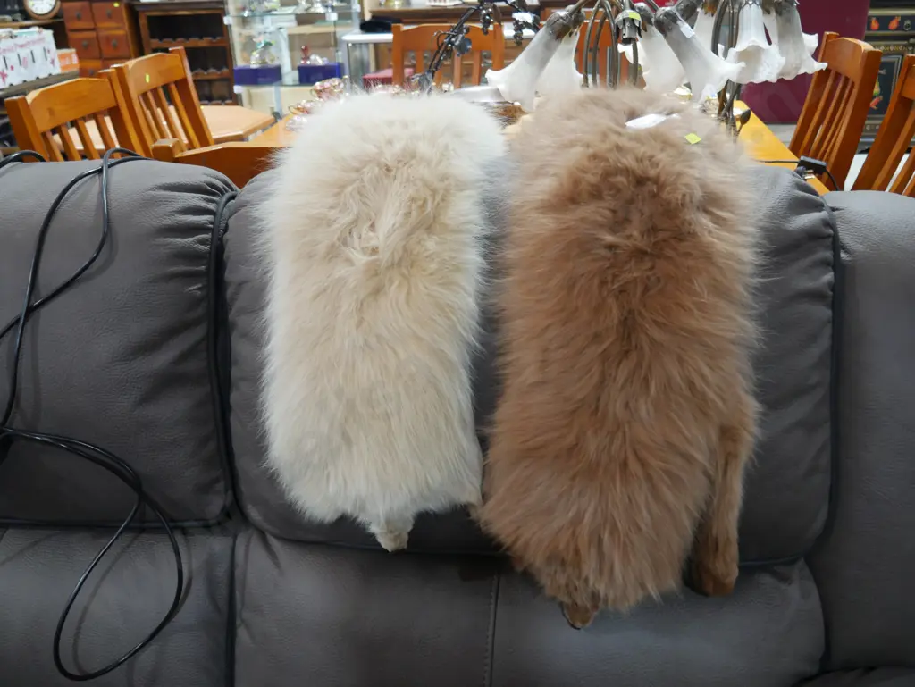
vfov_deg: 44.2
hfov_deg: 56.8
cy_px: 344
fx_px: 846
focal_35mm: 32
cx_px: 458
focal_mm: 16
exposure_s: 1/60
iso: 1000
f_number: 3.6
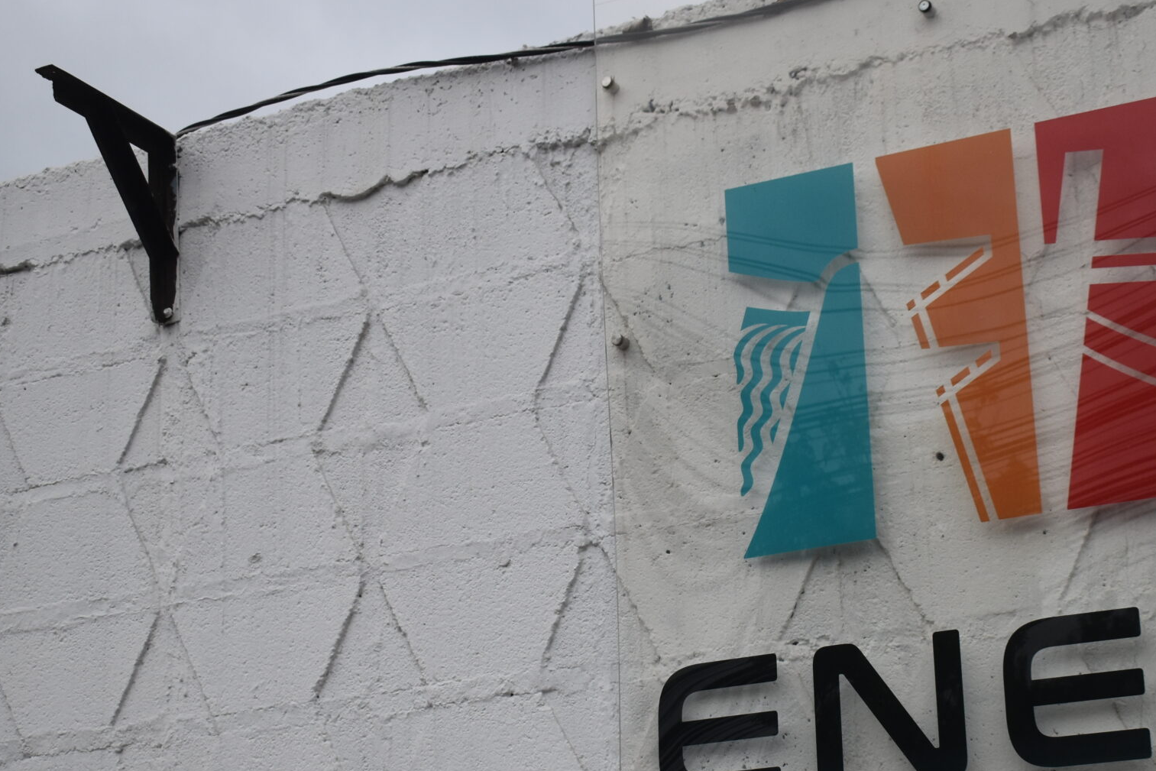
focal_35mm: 66
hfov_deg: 30.4
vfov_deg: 20.5
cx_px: 689
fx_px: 2119
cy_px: 577
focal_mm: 26
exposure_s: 1/1000
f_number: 4
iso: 400
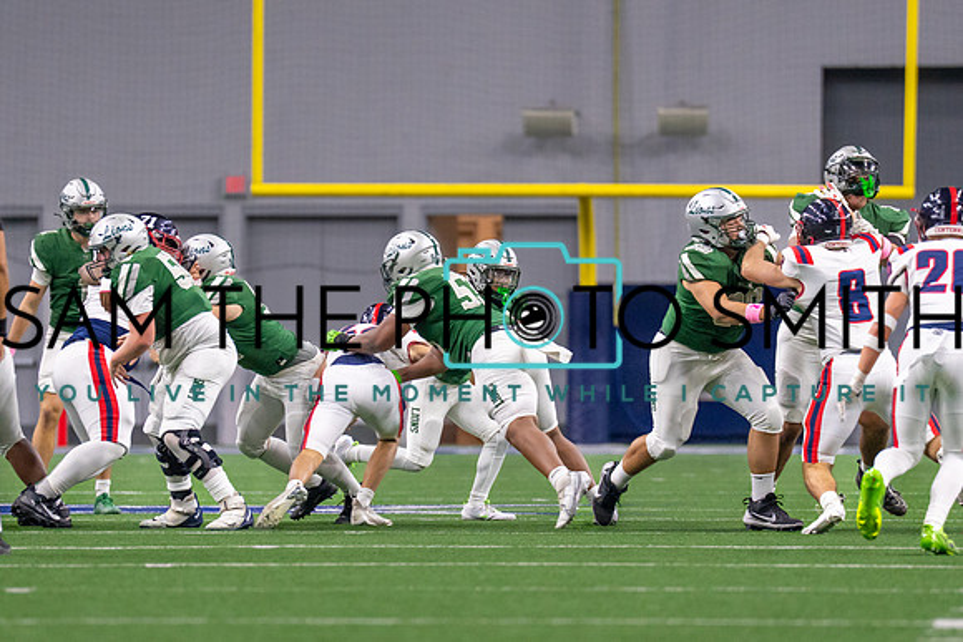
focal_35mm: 389
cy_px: 308
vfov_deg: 3.5
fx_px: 10401
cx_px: 416
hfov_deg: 5.3
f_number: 2.8
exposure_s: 1/1000
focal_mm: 200
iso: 2000
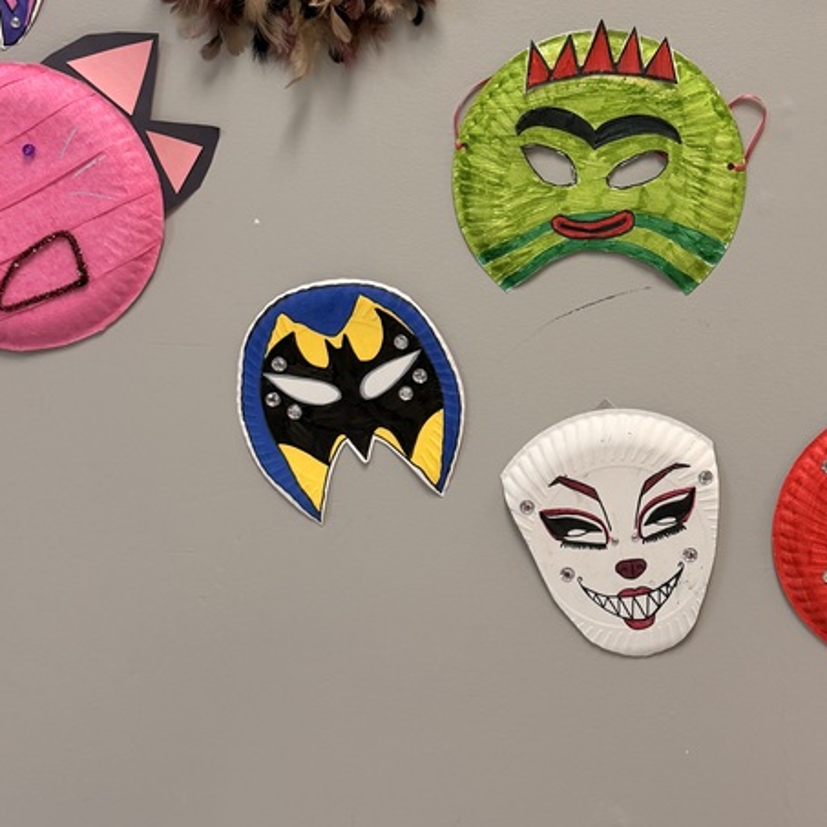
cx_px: 553
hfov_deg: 35.0
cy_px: 265
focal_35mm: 48
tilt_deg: -9.0
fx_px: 1297
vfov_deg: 35.0
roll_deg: +0.9
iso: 160
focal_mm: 6.76
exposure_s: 1/120
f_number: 1.78
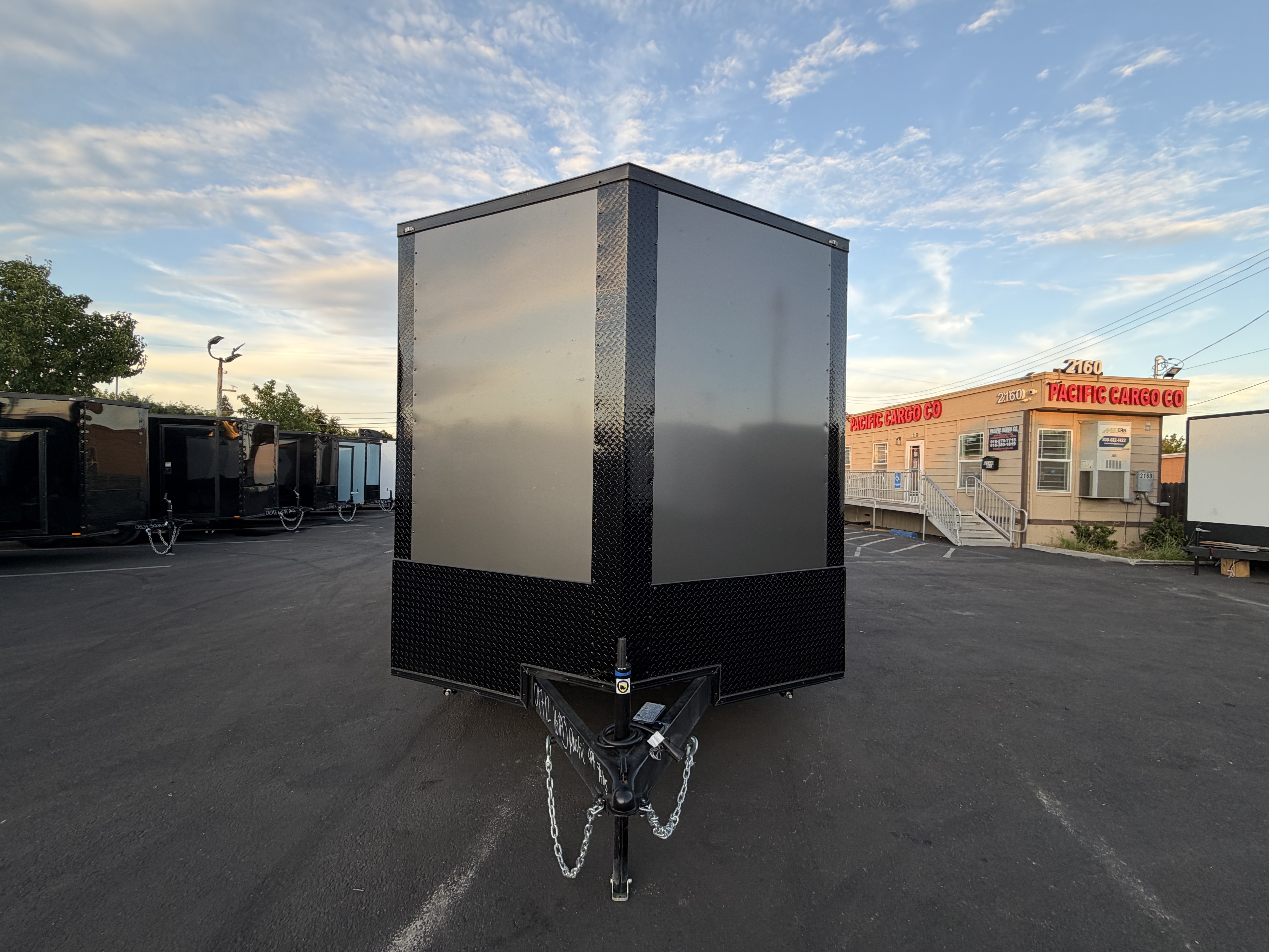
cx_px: 634
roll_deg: +0.3
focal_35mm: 14
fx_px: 513
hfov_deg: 102.1
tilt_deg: +0.4
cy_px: 476
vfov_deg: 85.7
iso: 40
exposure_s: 1/184
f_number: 2.2
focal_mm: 2.22
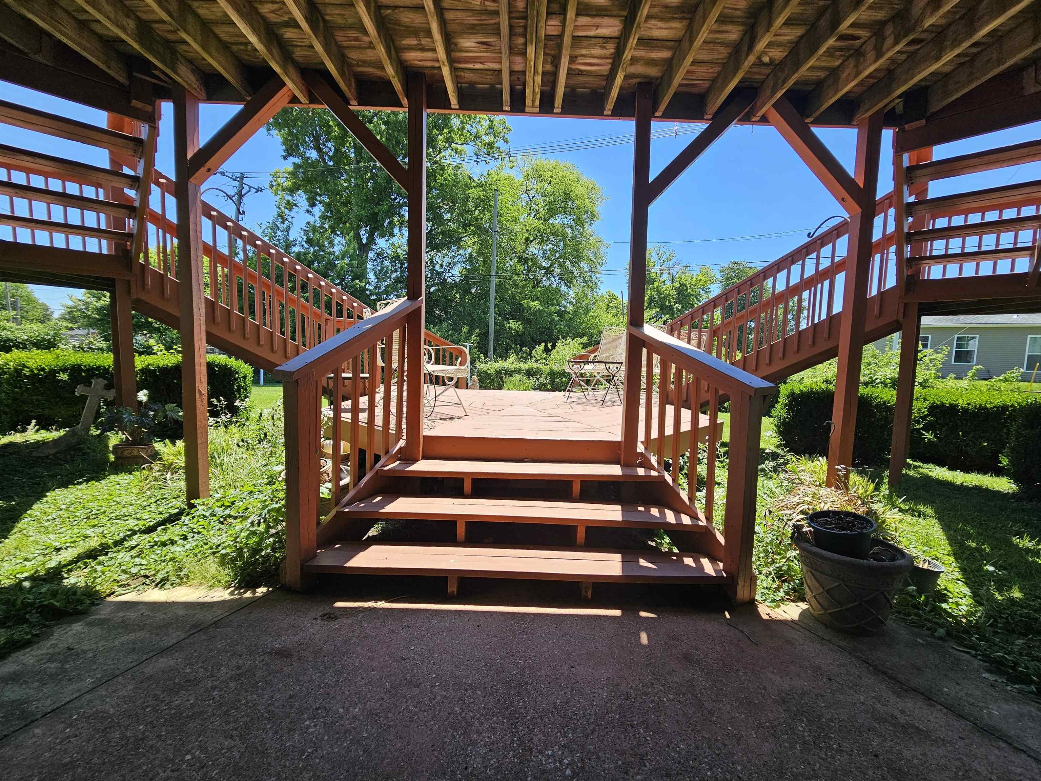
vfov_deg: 89.9
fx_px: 391
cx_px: 520
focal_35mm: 13
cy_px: 390
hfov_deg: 106.2
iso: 50
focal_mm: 2.2
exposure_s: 1/854
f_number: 2.2
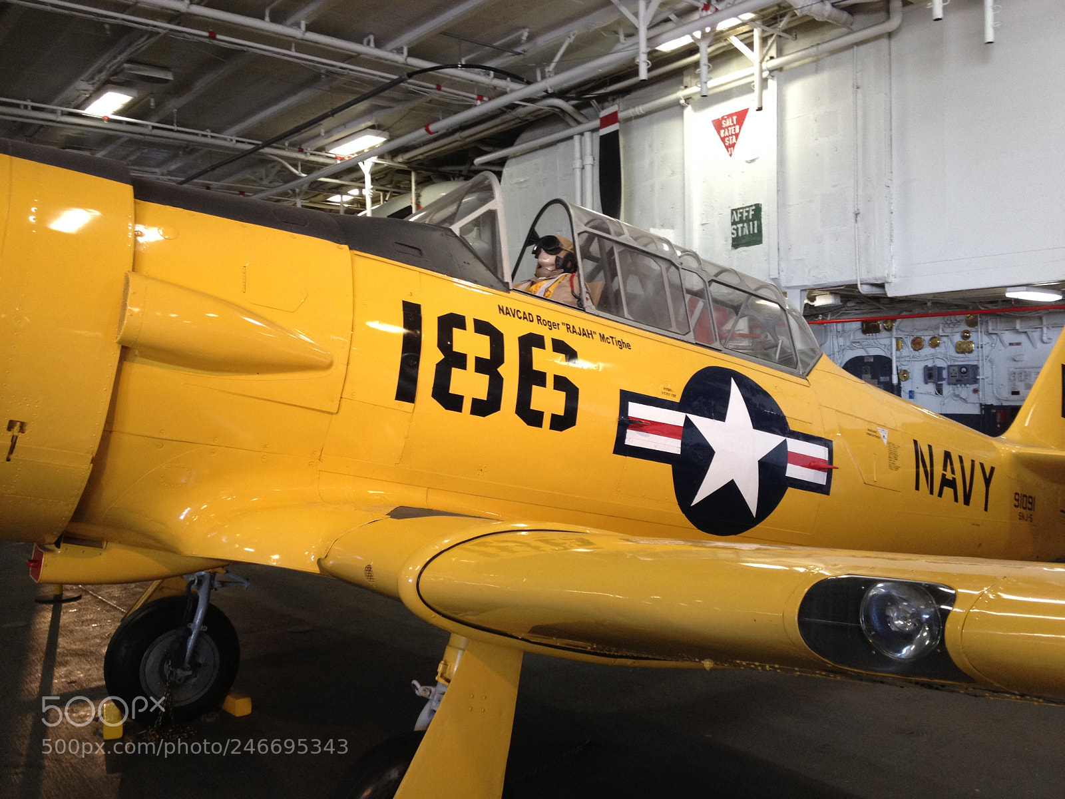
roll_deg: +0.8
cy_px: 400
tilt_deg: -2.9
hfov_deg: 52.6
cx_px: 532
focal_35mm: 35
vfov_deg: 40.7
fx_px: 1077
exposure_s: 1/20
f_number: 2.4
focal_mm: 4.28
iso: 80
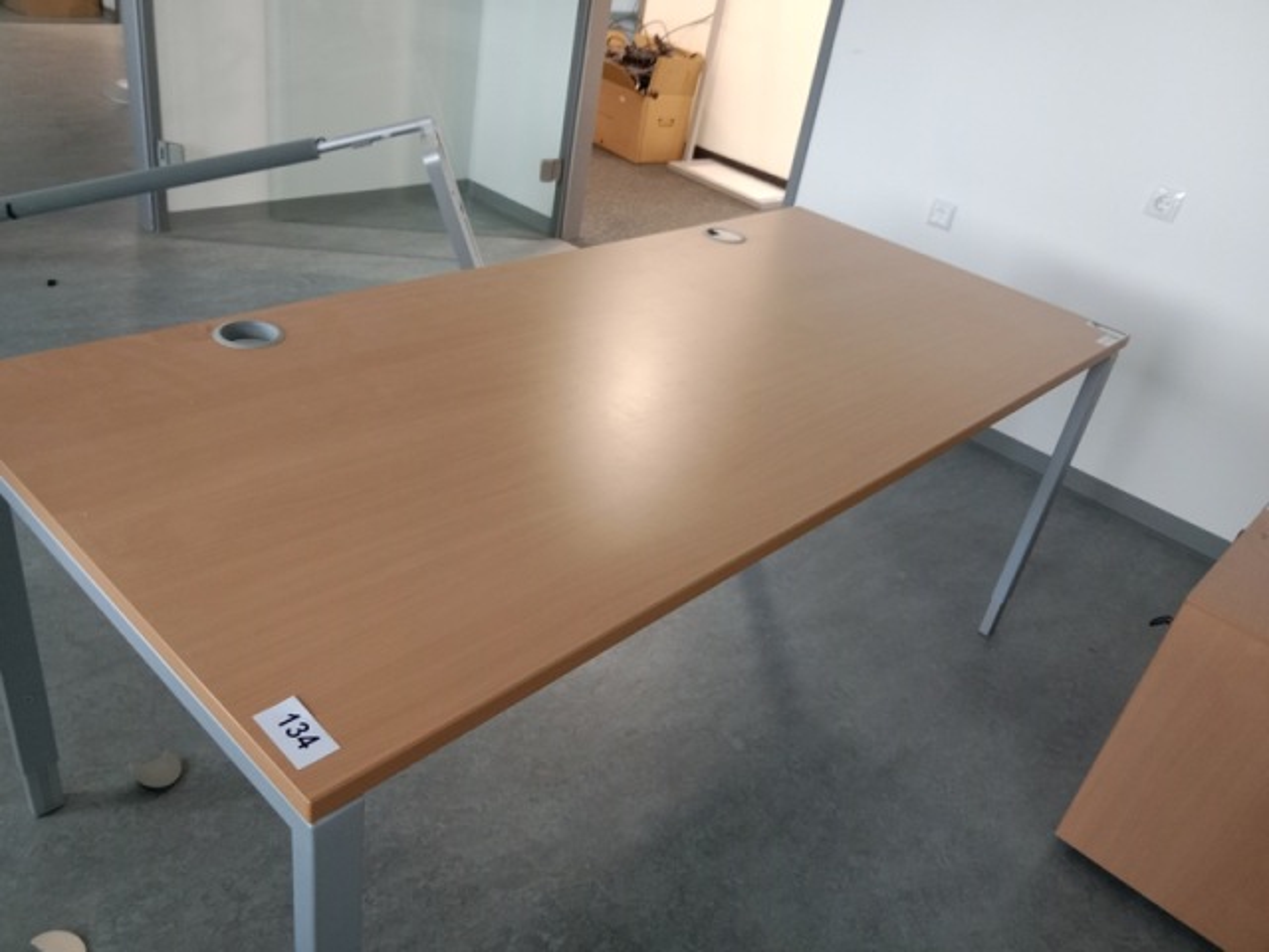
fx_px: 990
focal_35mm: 27
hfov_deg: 65.3
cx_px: 634
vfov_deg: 51.4
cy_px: 476
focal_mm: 3.65
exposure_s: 1/20
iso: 553
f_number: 2.2
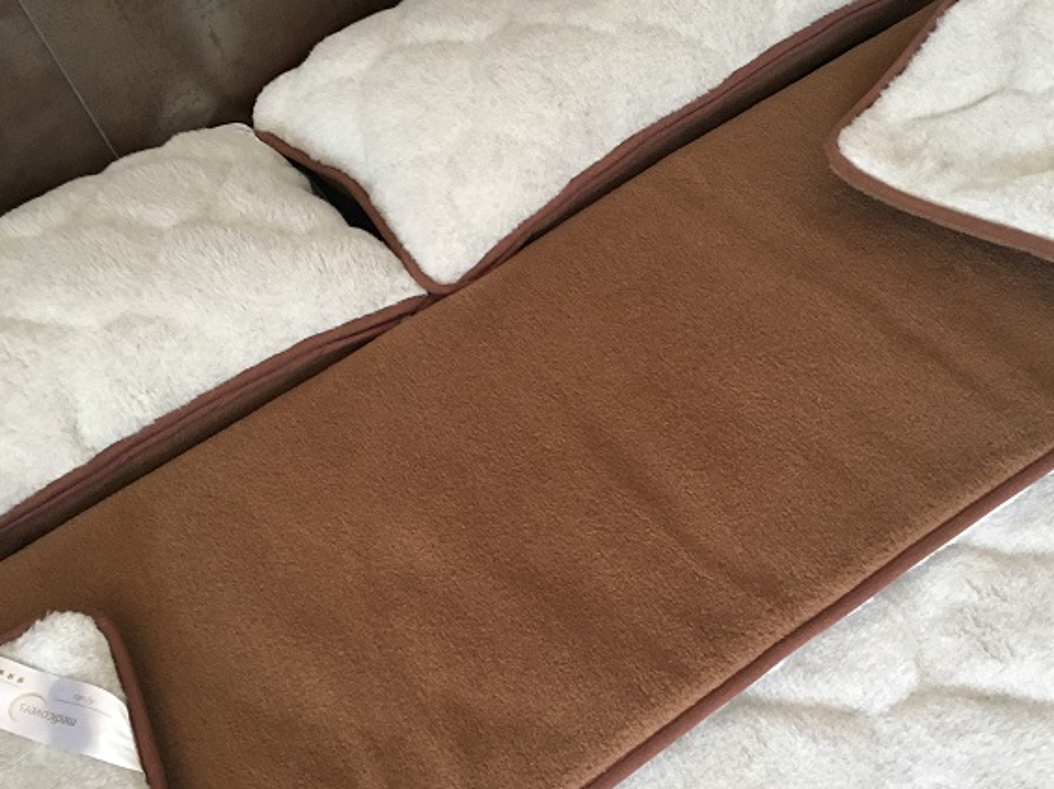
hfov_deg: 45.7
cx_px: 579
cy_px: 486
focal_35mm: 41
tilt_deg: -51.2
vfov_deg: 35.0
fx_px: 1248
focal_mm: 4.15
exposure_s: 1/33
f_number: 2.2
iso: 200
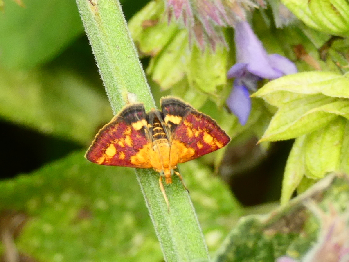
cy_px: 131
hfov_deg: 13.4
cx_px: 174
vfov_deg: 10.1
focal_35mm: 147
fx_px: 1482
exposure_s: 1/80
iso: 125
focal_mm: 26.3
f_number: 5.4
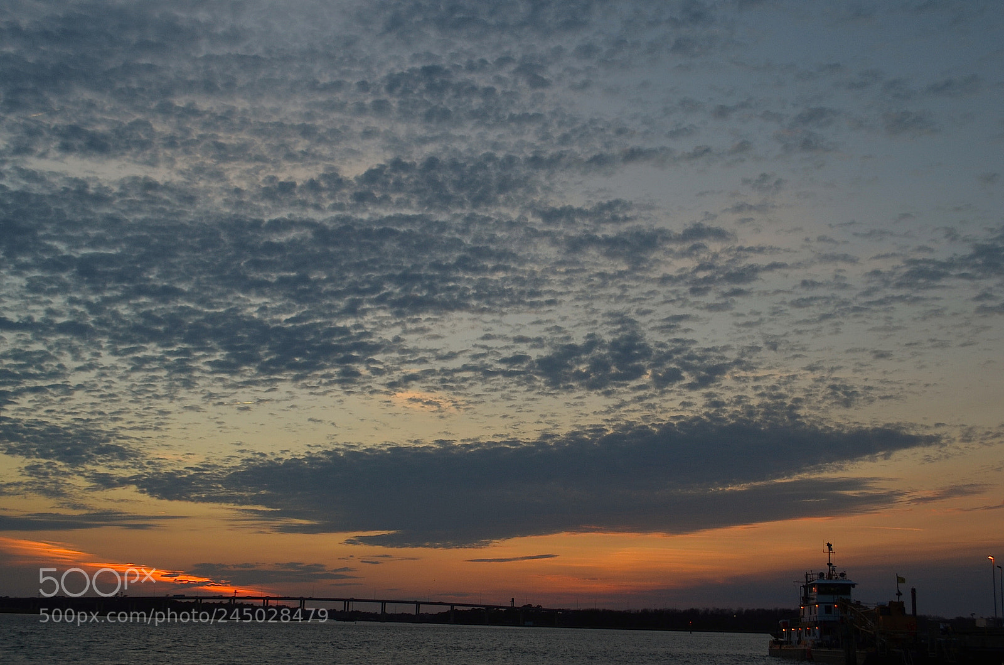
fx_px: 1336
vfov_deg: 27.9
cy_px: 332
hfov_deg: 41.2
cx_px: 502
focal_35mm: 48
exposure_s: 1/160
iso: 200
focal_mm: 32
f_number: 6.3
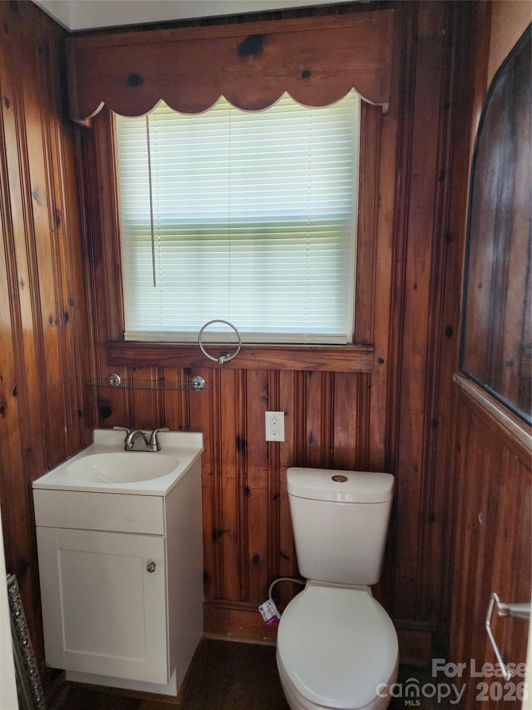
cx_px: 266
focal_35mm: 23
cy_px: 355
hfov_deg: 58.9
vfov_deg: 73.9
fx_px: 471
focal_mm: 6.4
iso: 250
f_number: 1.8
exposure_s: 1/120
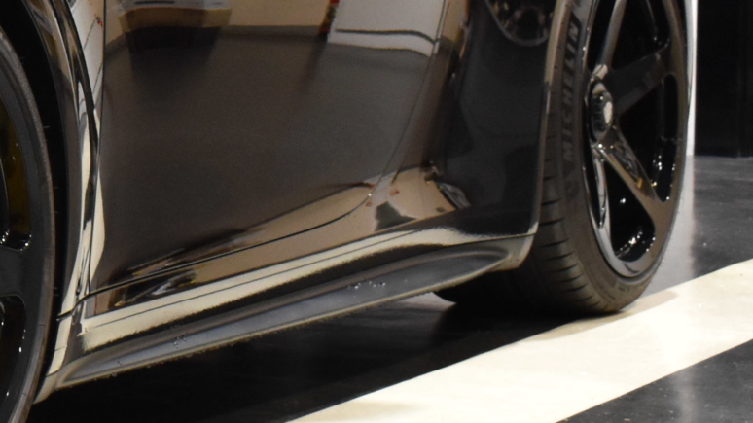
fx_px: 3114
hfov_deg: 12.9
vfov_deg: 7.7
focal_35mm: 156
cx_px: -462
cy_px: -19
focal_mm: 30
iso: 1400
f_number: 8
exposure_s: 1/50
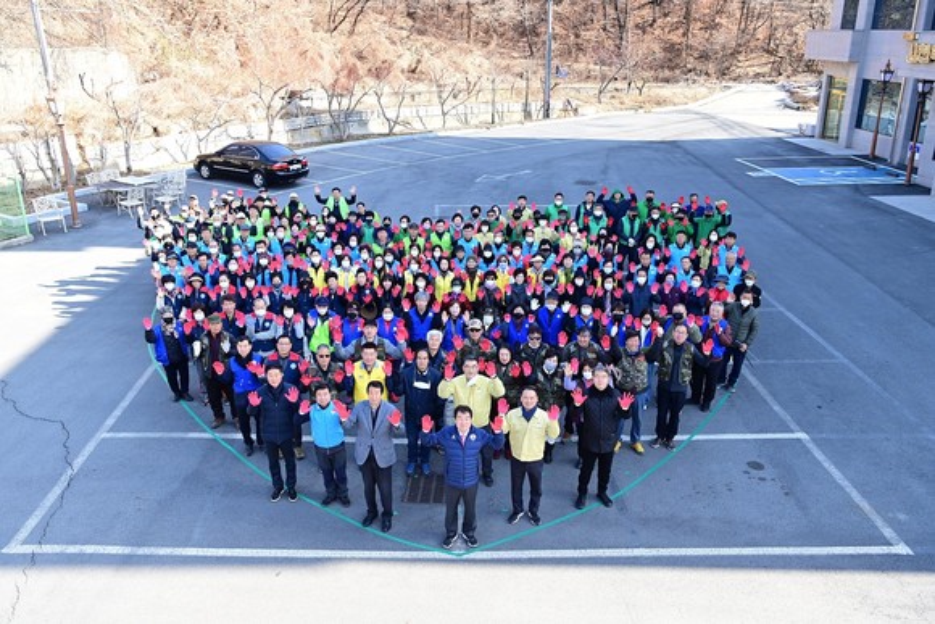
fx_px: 805
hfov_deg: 60.3
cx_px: 468
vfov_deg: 42.3
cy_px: 312
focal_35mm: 31
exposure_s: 1/400
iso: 1000
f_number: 7.1
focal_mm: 31
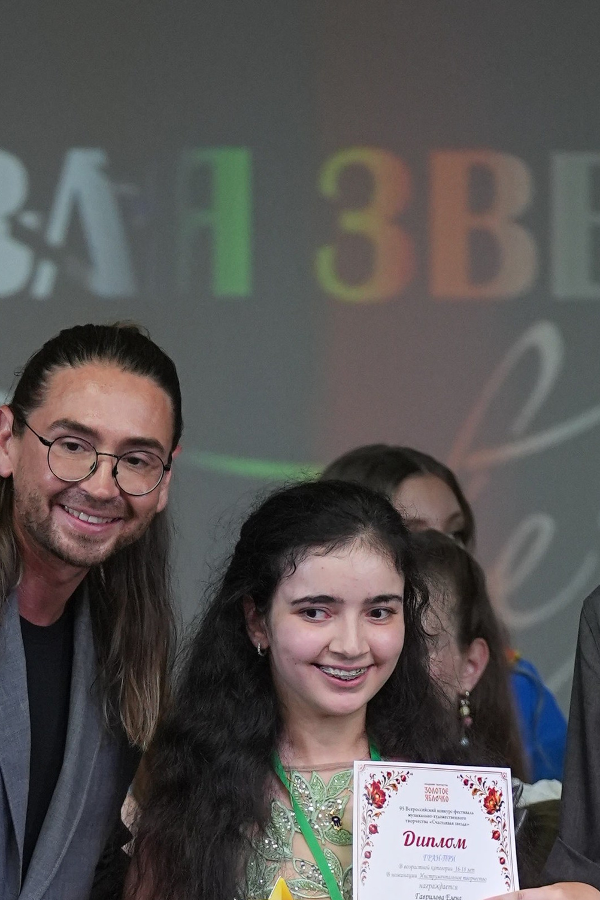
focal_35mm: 608
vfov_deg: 3.4
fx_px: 15199
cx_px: 193
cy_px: 850
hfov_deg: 2.3
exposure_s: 1/400
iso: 1250
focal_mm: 159
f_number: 2.8
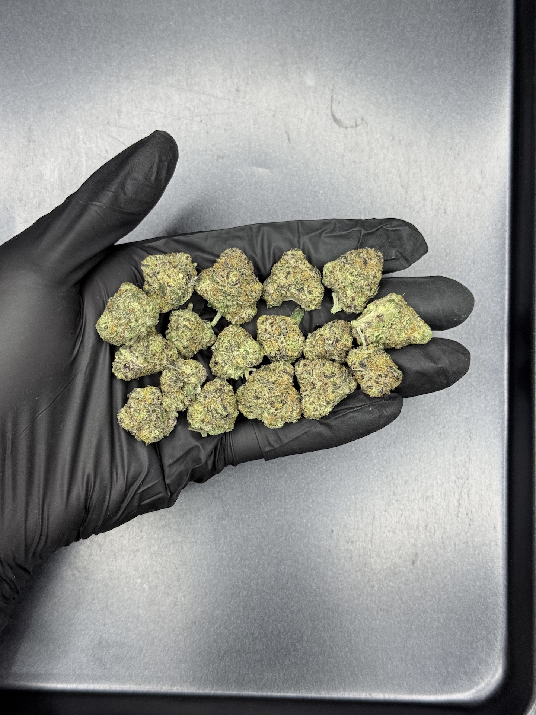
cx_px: 268
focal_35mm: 48
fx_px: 991
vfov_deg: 39.7
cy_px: 358
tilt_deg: -86.1
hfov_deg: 30.3
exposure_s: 1/60
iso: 100
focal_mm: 6.76
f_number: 1.78
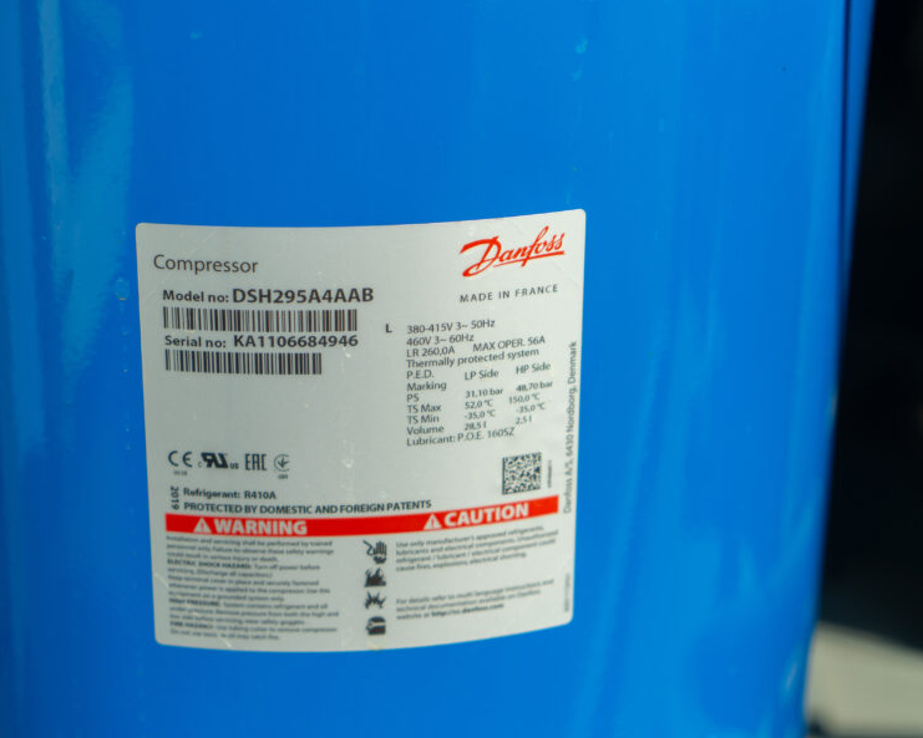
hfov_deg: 27.1
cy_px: 367
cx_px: 365
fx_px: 1912
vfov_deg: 21.9
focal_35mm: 70
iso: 100
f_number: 4
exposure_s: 1/400
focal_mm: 54
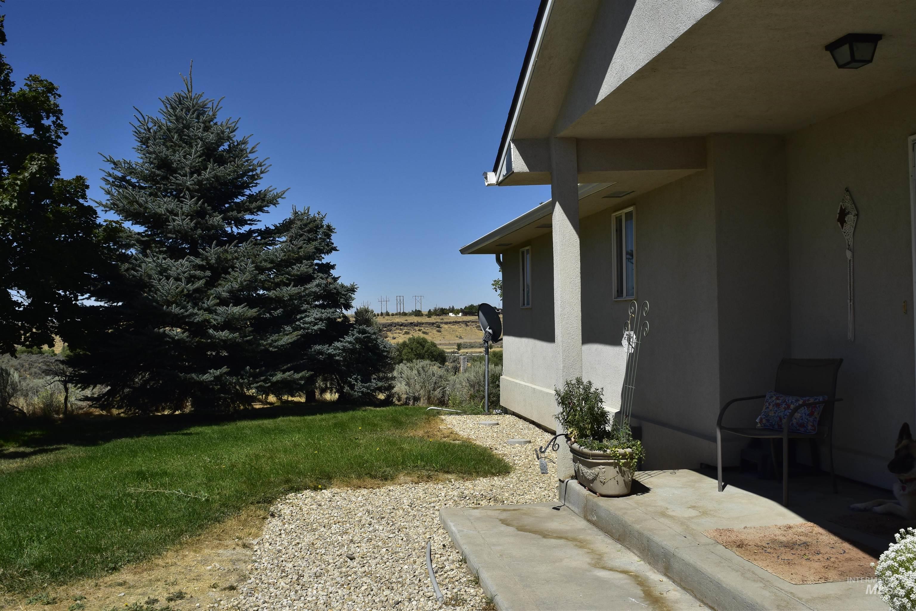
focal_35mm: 30
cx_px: 458
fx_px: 763
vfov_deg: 43.6
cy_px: 306
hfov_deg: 61.9
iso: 220
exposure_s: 1/500
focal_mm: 20
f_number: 11
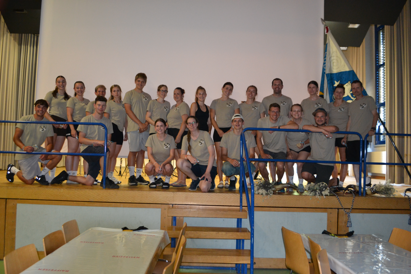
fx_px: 342
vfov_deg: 43.6
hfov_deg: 61.9
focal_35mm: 30
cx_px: 206
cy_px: 137
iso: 1800
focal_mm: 20
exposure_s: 1/60
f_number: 3.8
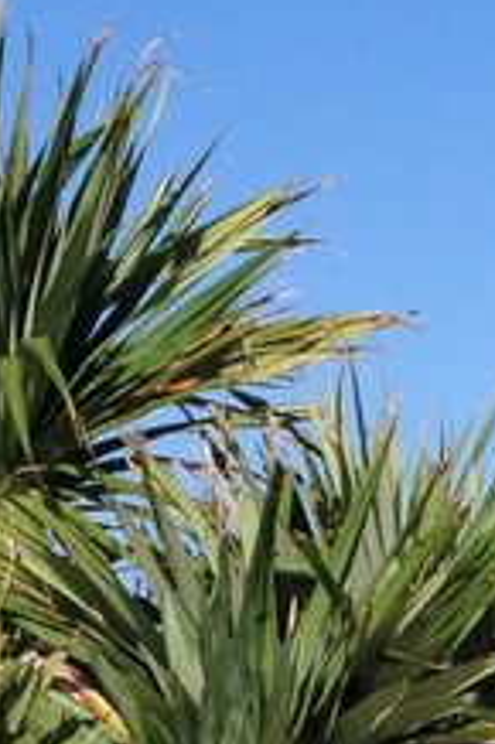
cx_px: 867
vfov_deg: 11.9
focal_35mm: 171
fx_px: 3532
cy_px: 802
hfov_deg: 7.8
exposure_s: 1/2513
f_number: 2.4
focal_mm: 4.28
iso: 50
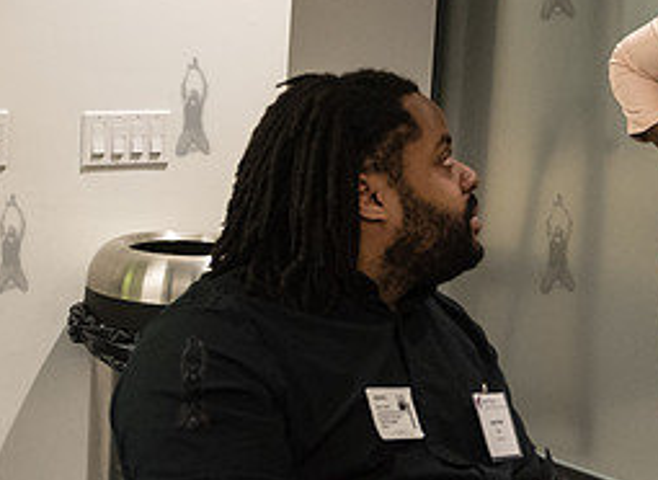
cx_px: 576
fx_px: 1976
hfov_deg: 18.6
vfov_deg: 13.8
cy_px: 149
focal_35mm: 105
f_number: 4
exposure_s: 1/320
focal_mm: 32
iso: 2000
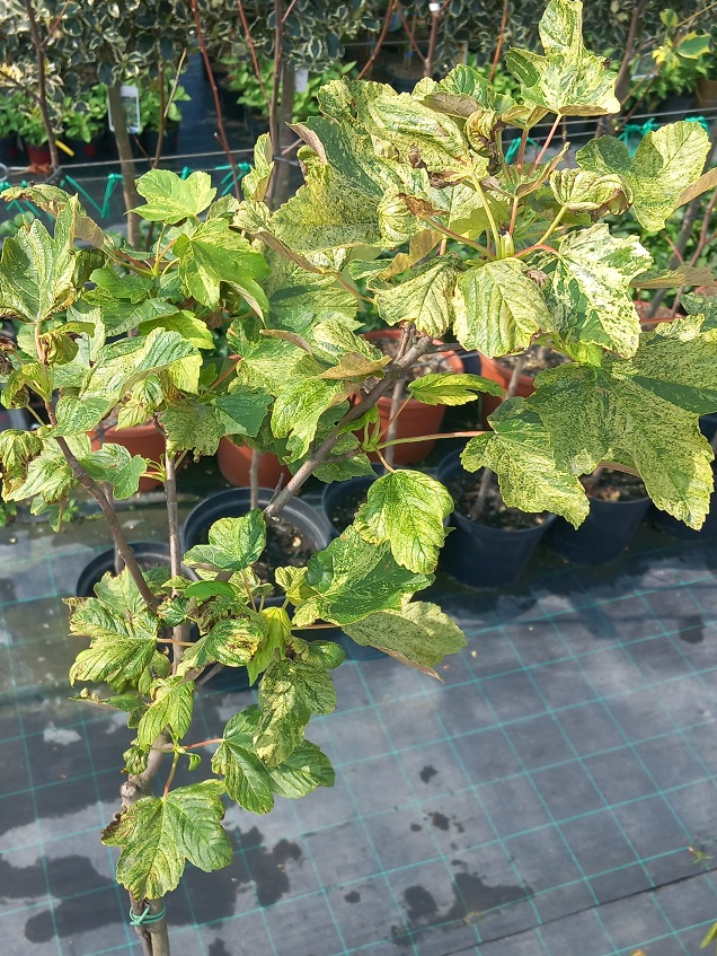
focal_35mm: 39
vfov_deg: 47.7
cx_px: 281
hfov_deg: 36.7
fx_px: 1076
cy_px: 537
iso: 25
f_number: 1.8
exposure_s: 1/100
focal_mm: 4
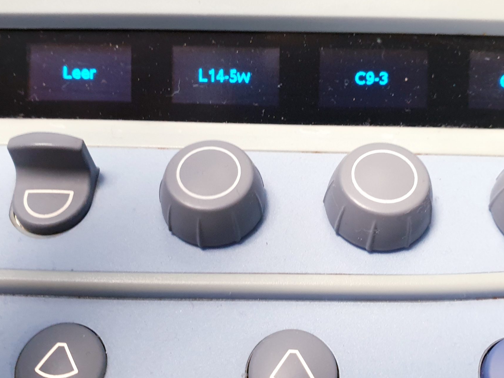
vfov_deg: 36.8
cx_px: 268
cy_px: 190
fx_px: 568
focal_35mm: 39
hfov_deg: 47.8
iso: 250
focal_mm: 4.3
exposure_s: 1/27
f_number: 2.4
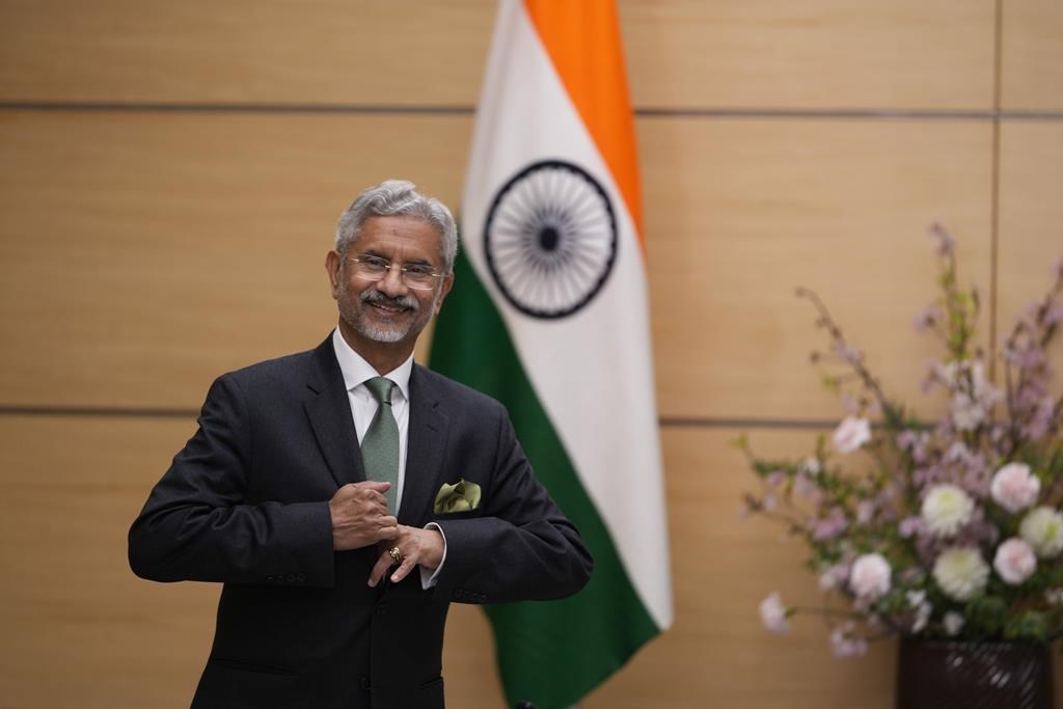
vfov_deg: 6.9
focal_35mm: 200
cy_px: 354
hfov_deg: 10.3
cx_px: 532
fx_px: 5906
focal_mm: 200
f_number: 2.8
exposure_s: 1/250
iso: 400
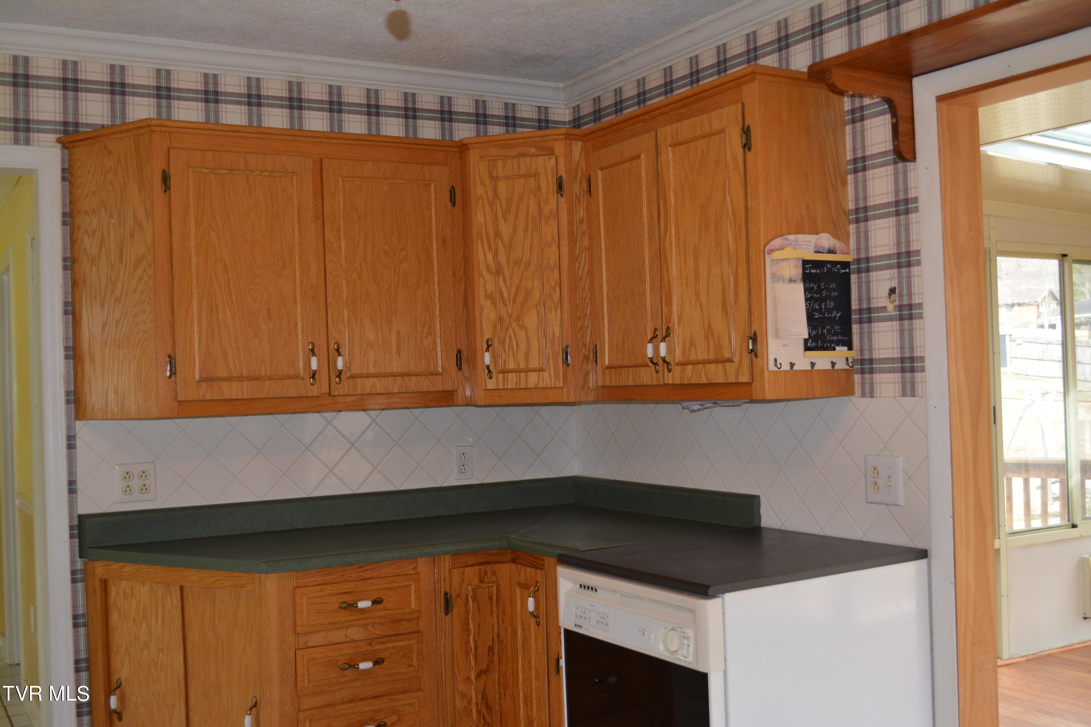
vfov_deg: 36.9
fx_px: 1091
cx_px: 546
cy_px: 364
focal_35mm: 36
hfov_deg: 53.1
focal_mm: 24
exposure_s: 1/125
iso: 400
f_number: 4
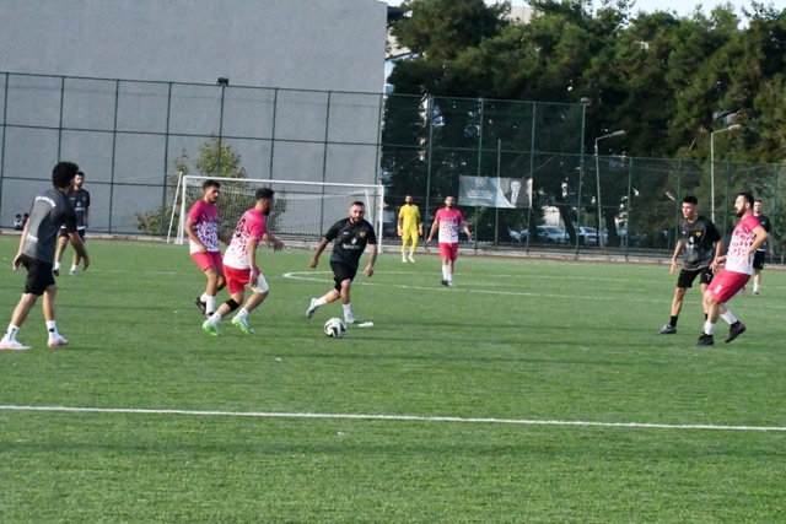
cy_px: 262
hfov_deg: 15.9
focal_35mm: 129
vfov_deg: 10.6
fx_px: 2817
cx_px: 393
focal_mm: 86
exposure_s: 1/5000
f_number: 16
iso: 25600
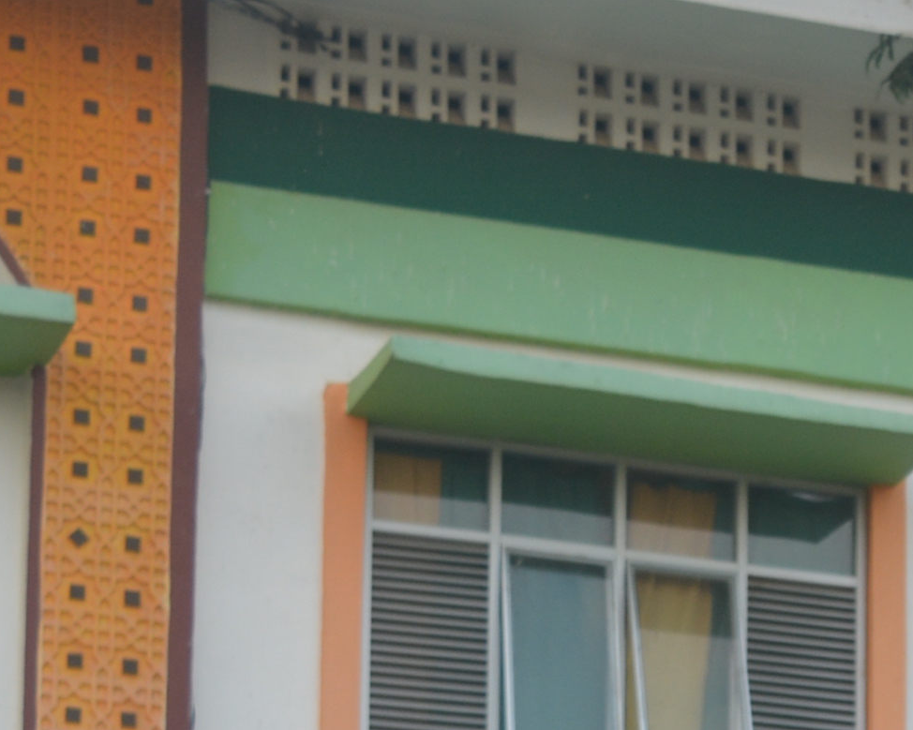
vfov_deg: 8.2
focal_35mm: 182
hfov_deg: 10.1
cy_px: 1337
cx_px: 1609
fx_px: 4917
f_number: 5.6
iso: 200
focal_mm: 28
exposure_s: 1/125
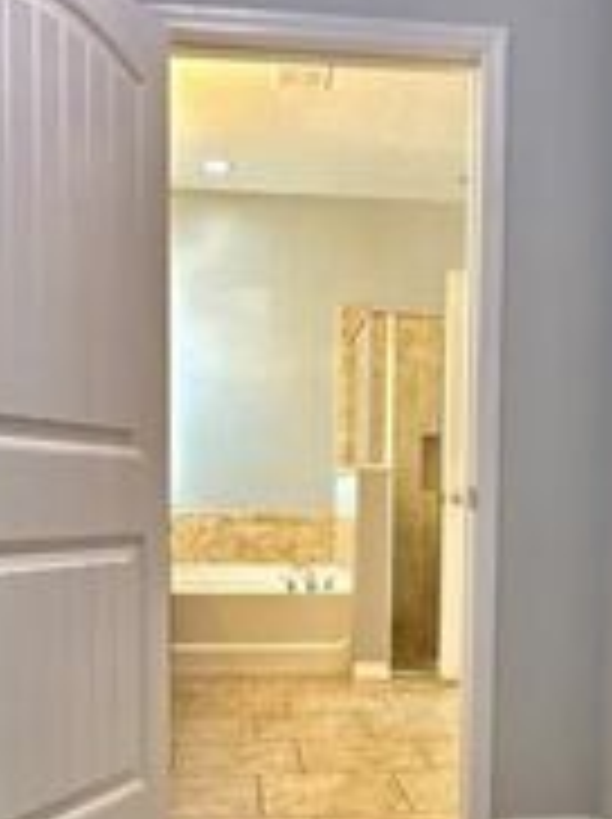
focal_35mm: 41
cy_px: 567
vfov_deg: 44.9
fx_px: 969
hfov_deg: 35.0
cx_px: 335
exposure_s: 1/60
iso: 160
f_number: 2.2
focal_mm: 2.22
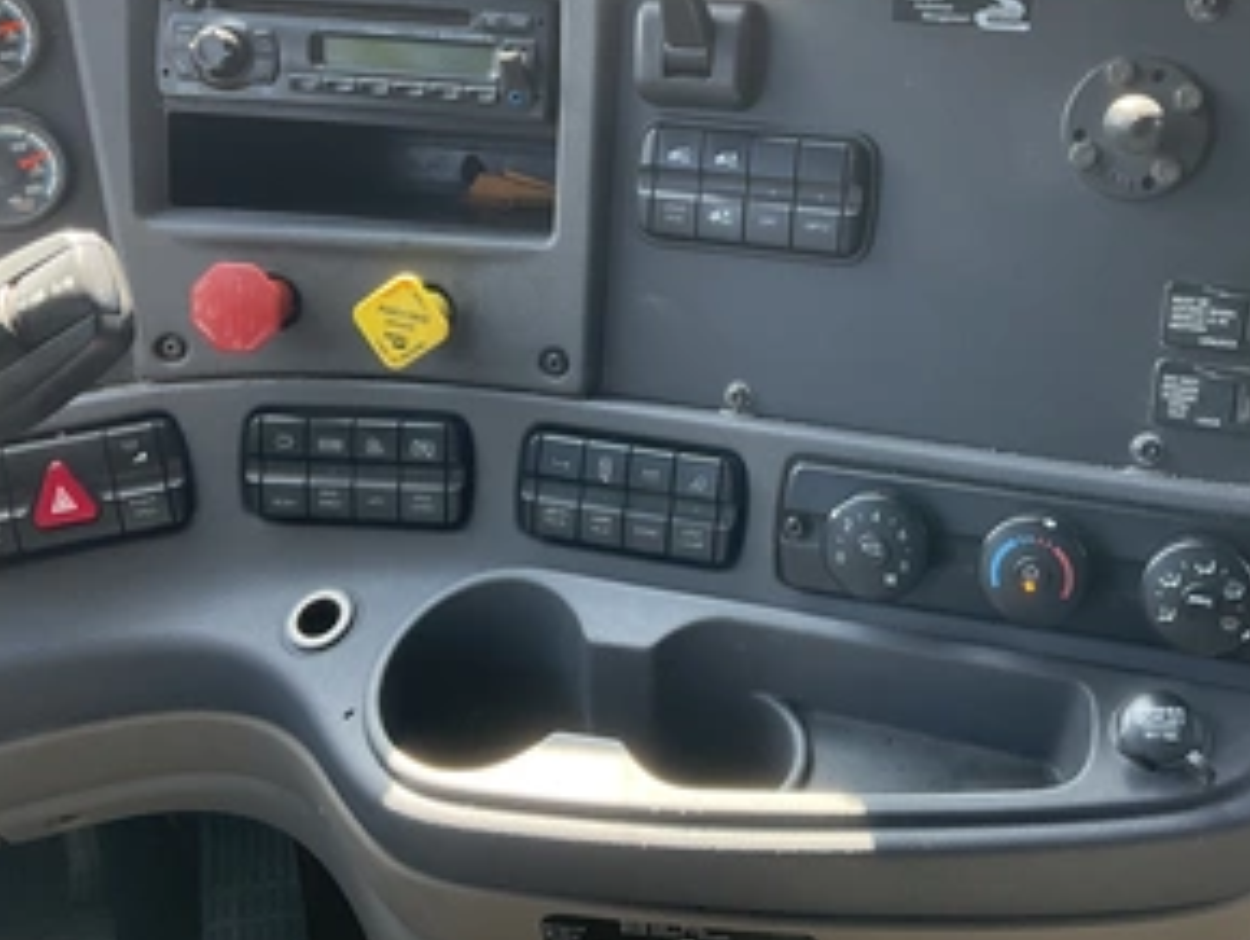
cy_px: 341
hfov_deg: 46.2
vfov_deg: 35.8
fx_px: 1446
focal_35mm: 40
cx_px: 802
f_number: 1.8
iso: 64
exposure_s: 1/115
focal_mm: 3
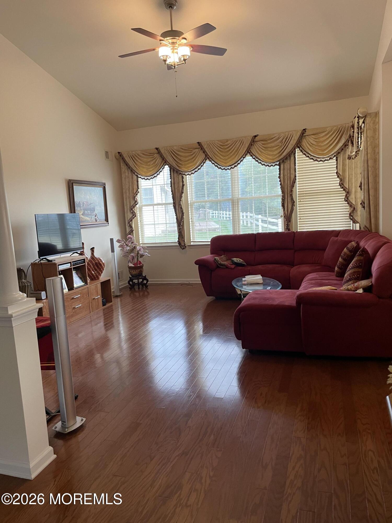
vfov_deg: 67.3
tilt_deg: -6.8
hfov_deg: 53.1
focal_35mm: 26
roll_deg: +3.2
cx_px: 196
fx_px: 393
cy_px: 262
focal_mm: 4.2
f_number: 1.6
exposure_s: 1/60
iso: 100
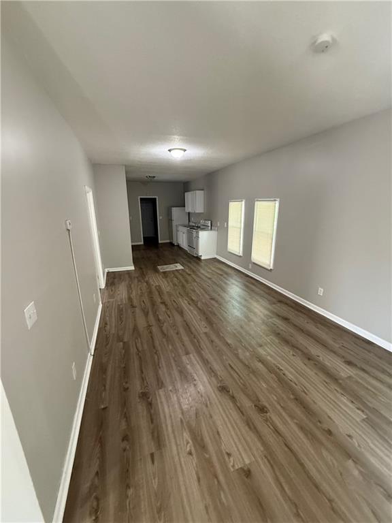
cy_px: 262
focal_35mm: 14
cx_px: 196
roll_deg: +0.4
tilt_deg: -14.7
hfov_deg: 85.7
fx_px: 211
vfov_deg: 102.1
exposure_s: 1/60
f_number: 2.2
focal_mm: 2.22
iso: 500
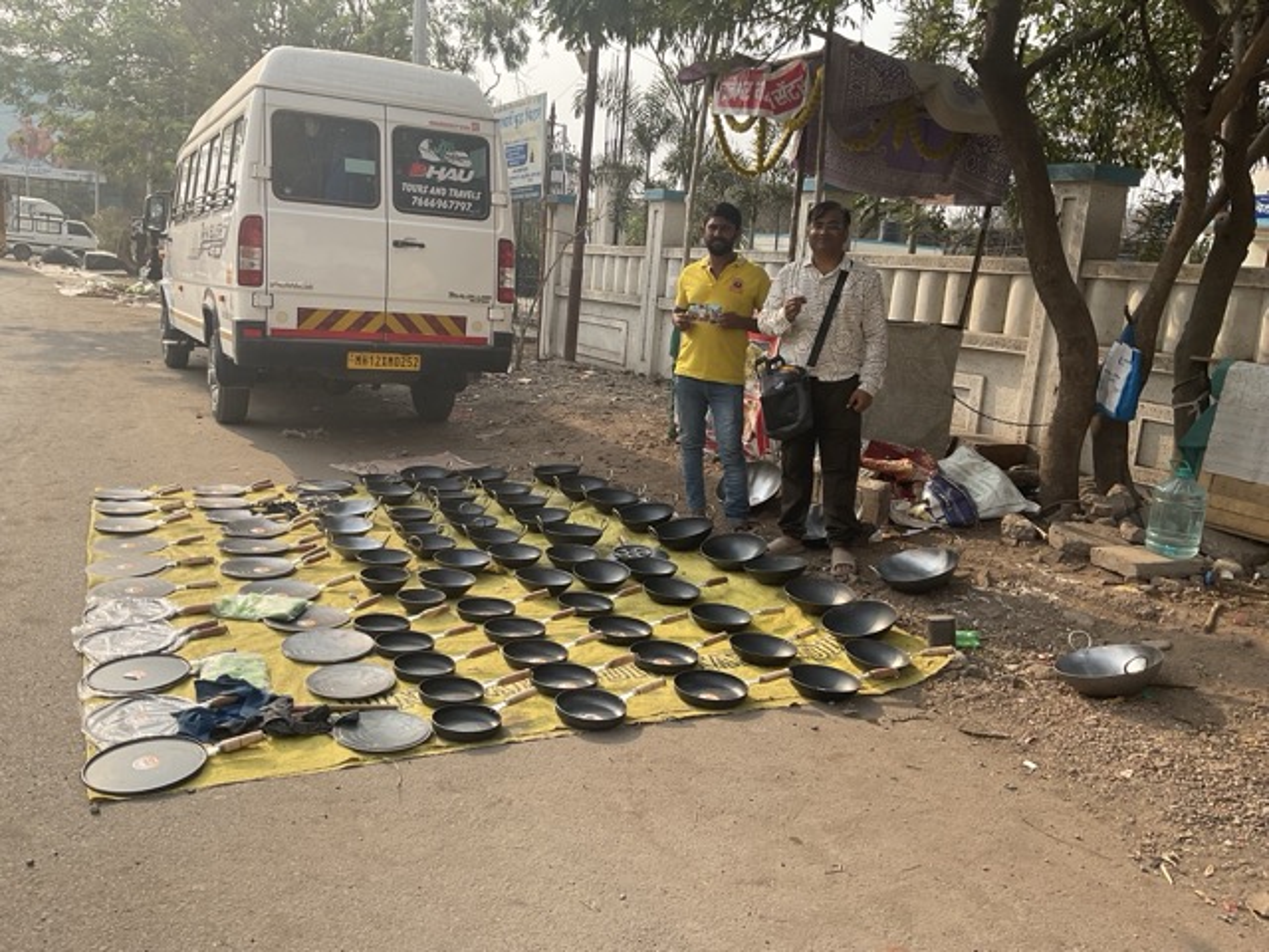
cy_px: 476
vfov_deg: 48.2
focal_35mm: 29
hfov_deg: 61.7
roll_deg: -4.1
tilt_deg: -12.5
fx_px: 1063
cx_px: 634
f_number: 1.8
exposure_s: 1/1451
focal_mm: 3
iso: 16
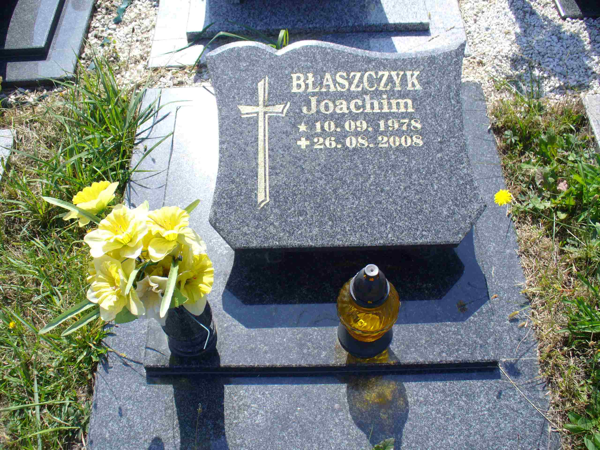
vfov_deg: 38.7
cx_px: 300
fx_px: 641
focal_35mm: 37
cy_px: 225
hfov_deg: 50.1
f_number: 5.6
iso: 80
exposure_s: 1/200
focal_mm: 6.1
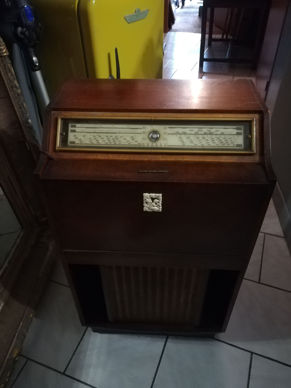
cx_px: 146
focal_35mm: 26
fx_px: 291
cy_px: 194
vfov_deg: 67.3
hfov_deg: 53.1
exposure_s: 1/14.3
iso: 800
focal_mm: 3.83
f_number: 2.2
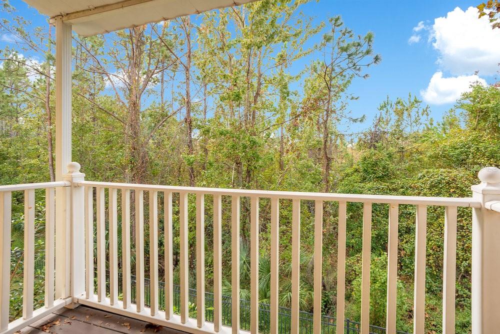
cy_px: 167
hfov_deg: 96.7
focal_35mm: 16
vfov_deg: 73.8
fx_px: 222
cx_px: 250
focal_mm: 16
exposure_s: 1/100
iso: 100
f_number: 6.3
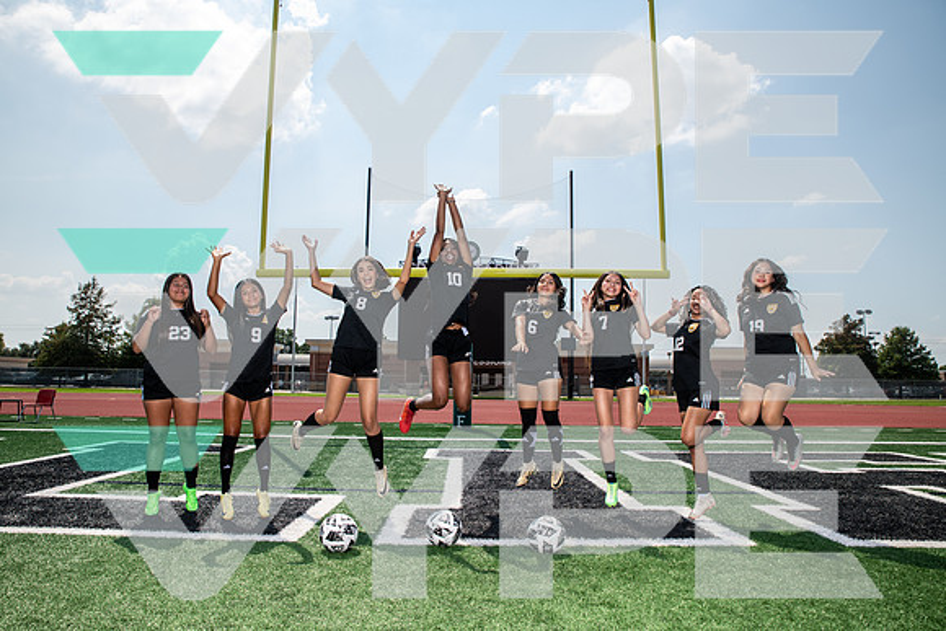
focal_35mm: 24
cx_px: 473
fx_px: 631
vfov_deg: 53.2
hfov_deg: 73.7
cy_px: 316
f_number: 7.1
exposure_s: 1/320
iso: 100
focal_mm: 24
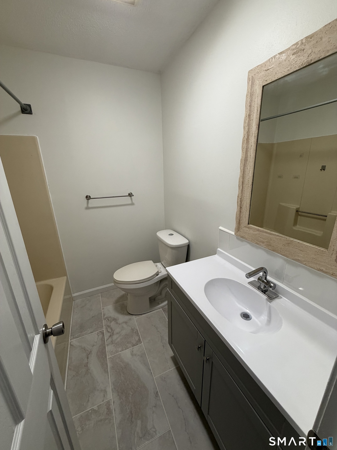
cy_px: 225
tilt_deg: -18.0
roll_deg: +1.4
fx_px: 182
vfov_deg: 102.1
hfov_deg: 85.7
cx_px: 168
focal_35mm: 14
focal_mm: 2.22
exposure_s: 1/120
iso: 200
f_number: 2.2
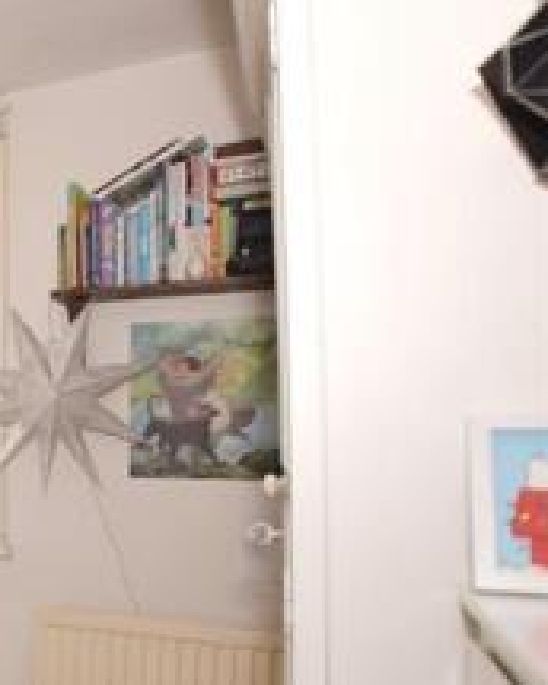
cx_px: -487
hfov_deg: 20.7
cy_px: 432
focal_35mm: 43
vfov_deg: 42.5
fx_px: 872
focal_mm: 10
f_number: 5.6
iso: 400
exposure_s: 1/200
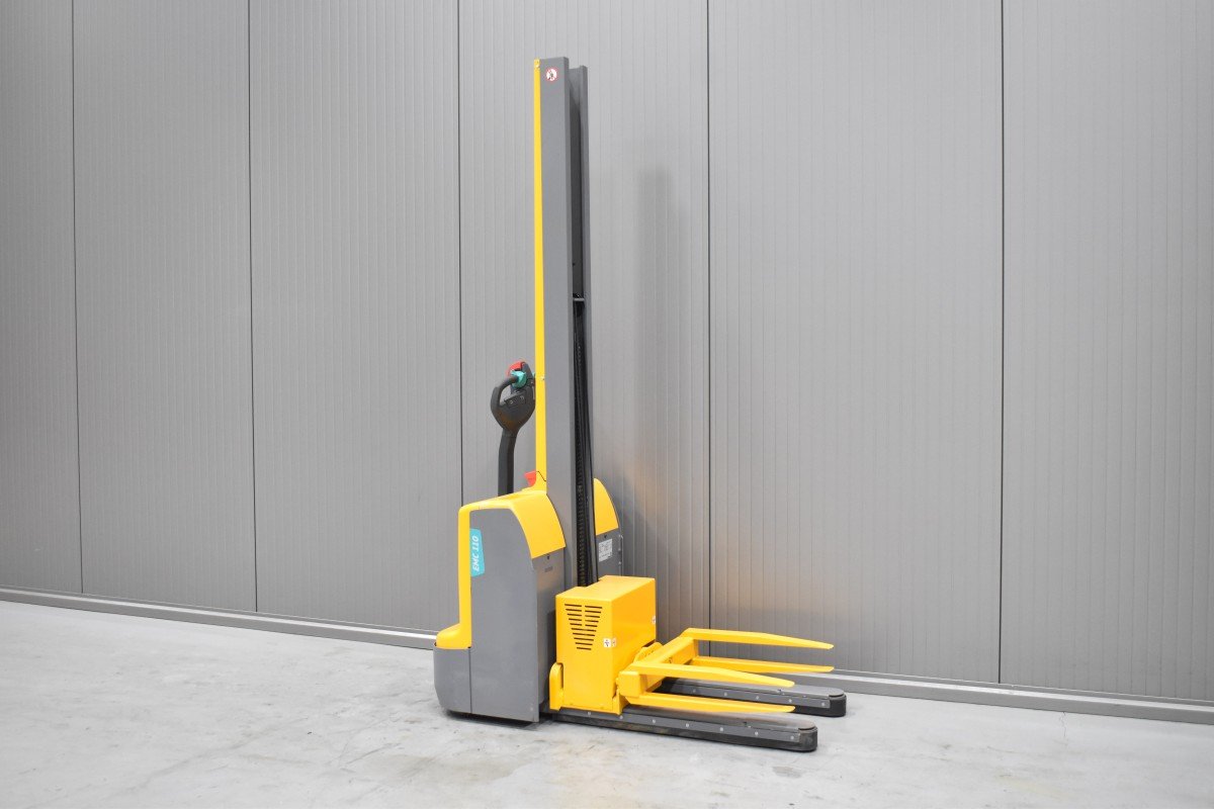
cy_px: 404
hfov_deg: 53.1
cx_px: 607
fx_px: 1214
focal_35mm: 36
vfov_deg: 36.9
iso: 1600
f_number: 4.5
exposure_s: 1/50
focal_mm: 24
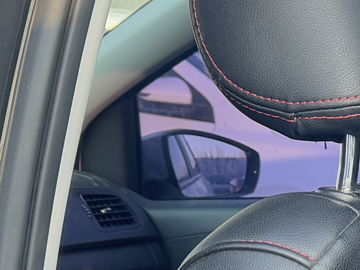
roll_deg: -1.8
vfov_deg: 11.0
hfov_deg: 13.7
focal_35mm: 129
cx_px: 647
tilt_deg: -13.3
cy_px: 429
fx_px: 1341
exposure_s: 1/121
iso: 160
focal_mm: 6.76
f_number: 1.78
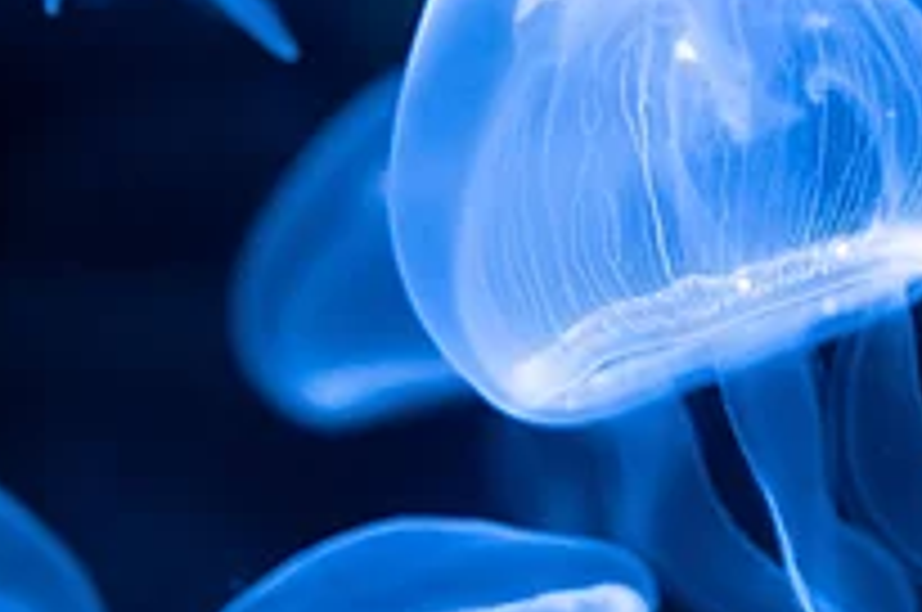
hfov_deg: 16.7
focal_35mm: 122
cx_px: 693
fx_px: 3120
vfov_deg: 11.2
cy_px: 297
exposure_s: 1/100
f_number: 2.8
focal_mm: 35
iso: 800
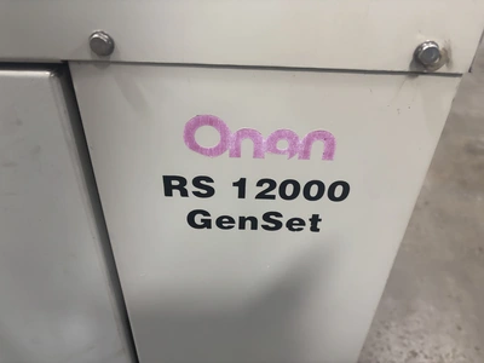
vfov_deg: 53.1
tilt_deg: -34.5
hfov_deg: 67.3
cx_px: 242
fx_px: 364
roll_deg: -1.7
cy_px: 182
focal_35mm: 26
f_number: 1.6
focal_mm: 5.96
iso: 200
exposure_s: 1/60
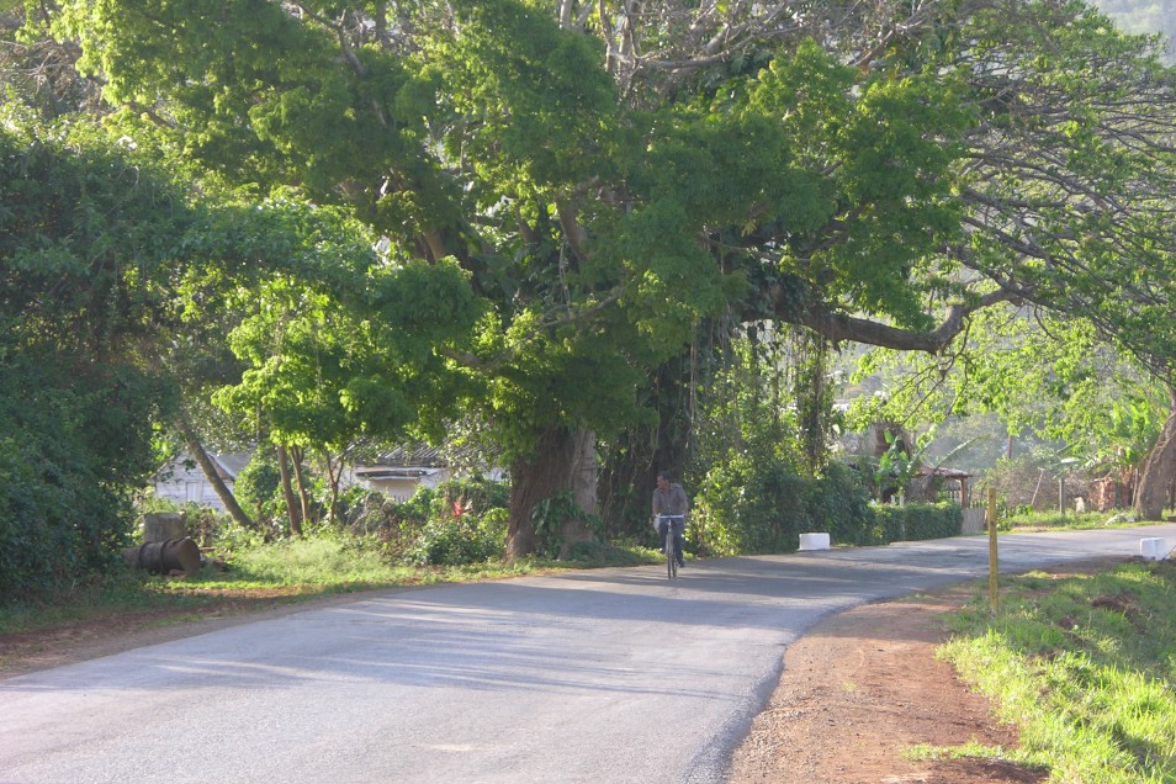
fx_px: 4377
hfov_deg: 15.3
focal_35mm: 134
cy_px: 407
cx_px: 623
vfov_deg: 10.2
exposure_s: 1/82.3
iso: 50
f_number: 3.7
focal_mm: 29.5
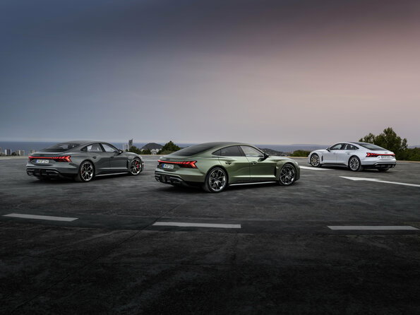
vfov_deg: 39.6
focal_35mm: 36
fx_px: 437
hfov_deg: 51.4
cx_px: 210
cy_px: 158
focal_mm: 45
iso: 200
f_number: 11
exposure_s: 1/6
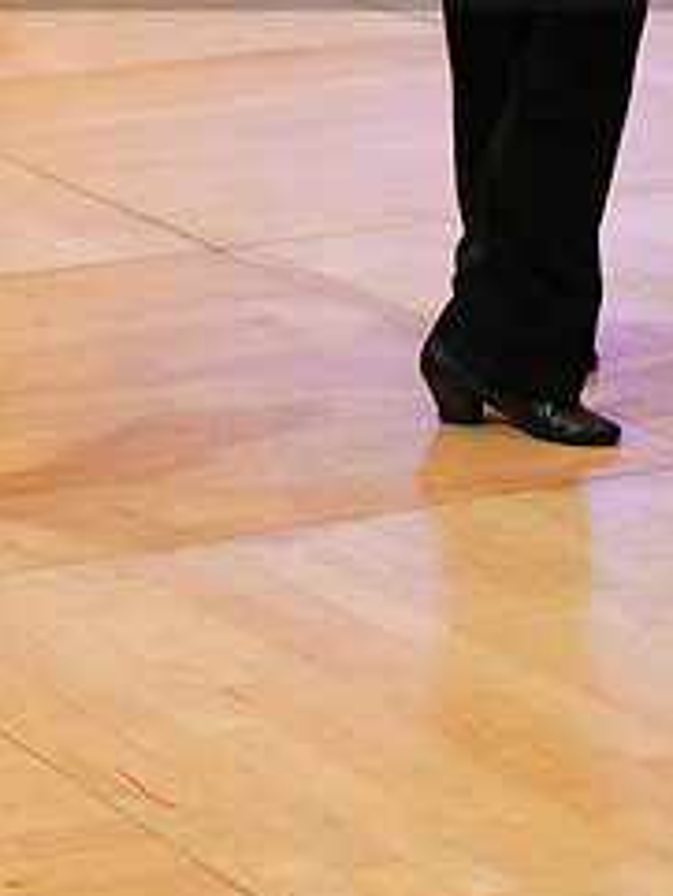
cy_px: -112
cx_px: 180
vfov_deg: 12.0
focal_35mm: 162
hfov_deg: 9.2
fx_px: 4196
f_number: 4
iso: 2500
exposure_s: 1/250
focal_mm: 70
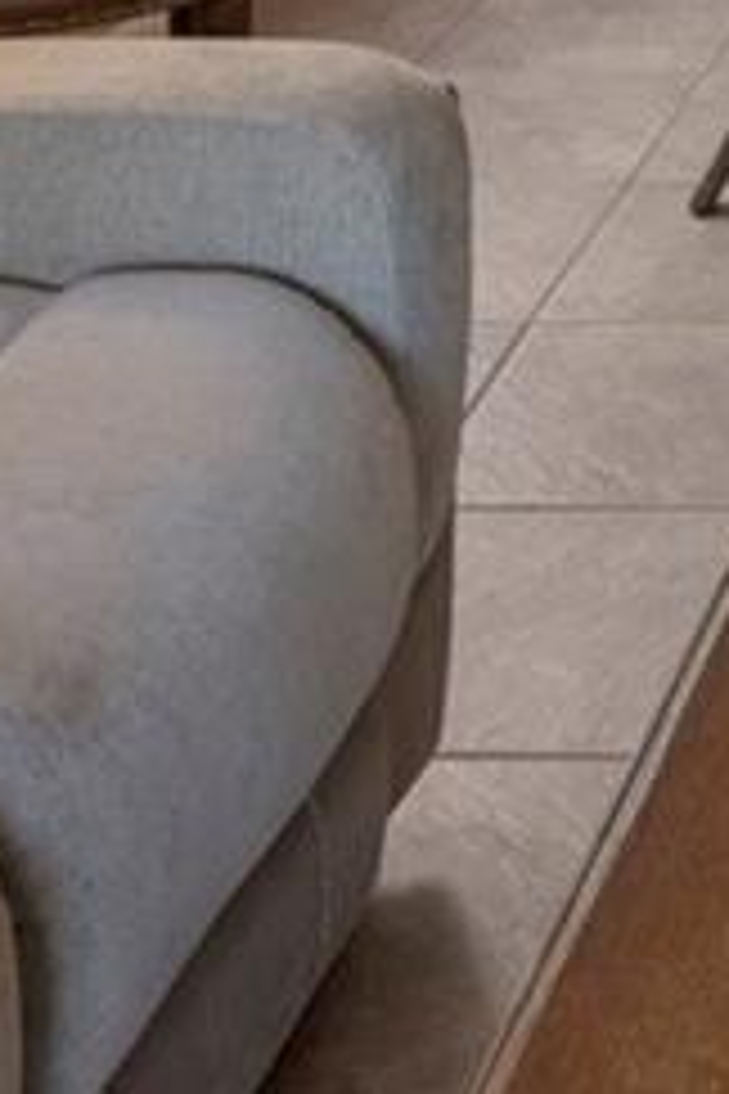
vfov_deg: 17.7
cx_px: 1323
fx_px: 2794
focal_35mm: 92
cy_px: -891
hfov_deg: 13.3
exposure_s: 1/2.5
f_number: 8
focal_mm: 14
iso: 800
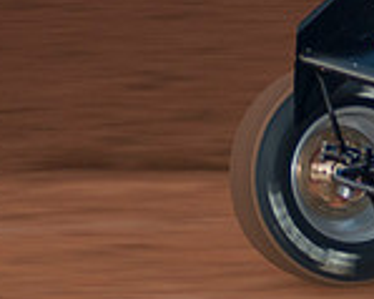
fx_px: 5763
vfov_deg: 3.0
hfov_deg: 3.7
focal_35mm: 521
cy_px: -5
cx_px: 590
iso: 250
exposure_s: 1/400
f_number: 2.8
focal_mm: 95
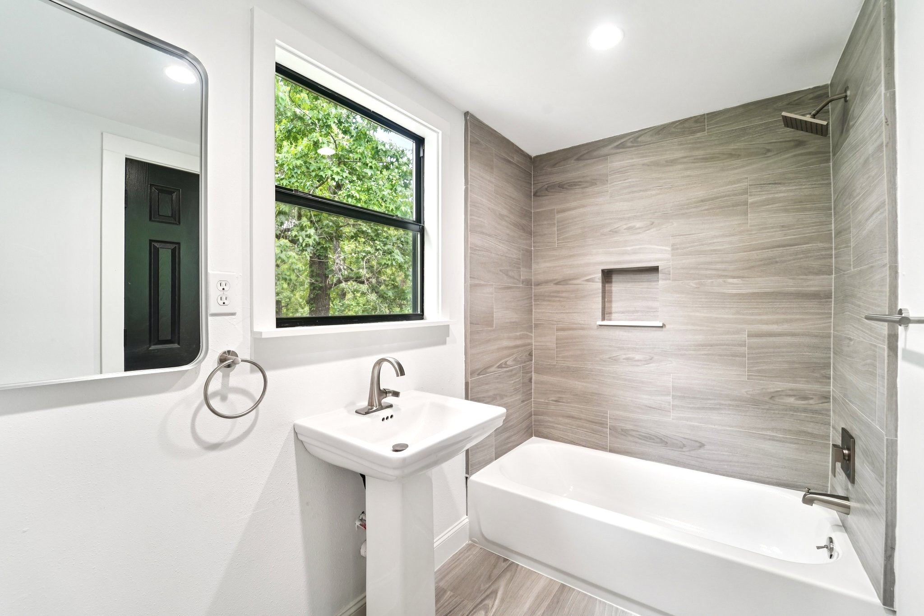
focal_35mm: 14
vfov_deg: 81.2
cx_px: 462
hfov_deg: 104.3
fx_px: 359
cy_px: 308
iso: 500
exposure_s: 1/50
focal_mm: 14
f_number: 8
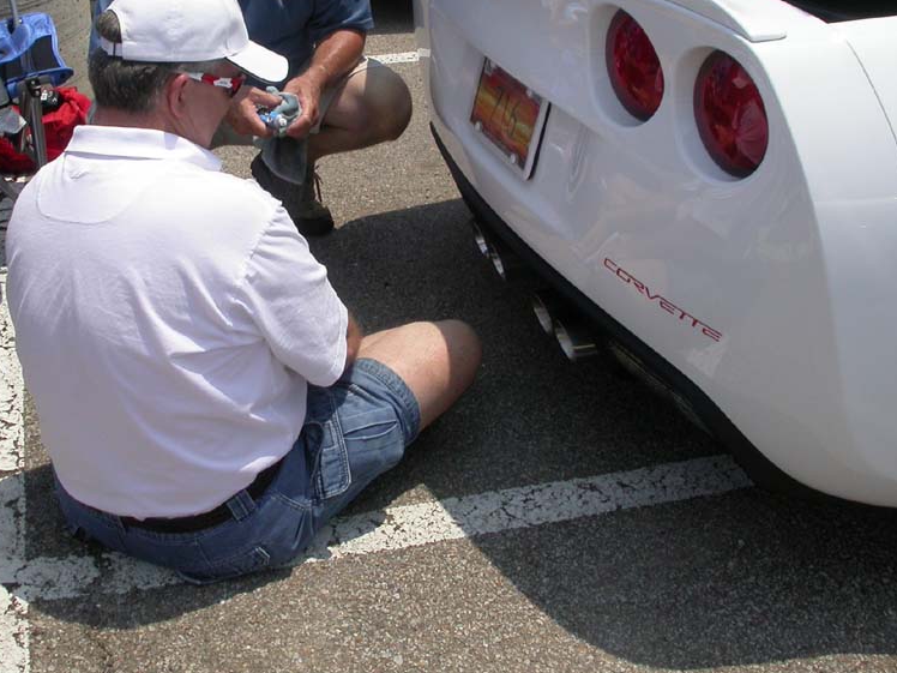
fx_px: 1347
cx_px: 348
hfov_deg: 36.6
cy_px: 221
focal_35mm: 52
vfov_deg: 27.8
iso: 100
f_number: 7.5
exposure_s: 1/532
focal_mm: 7.85
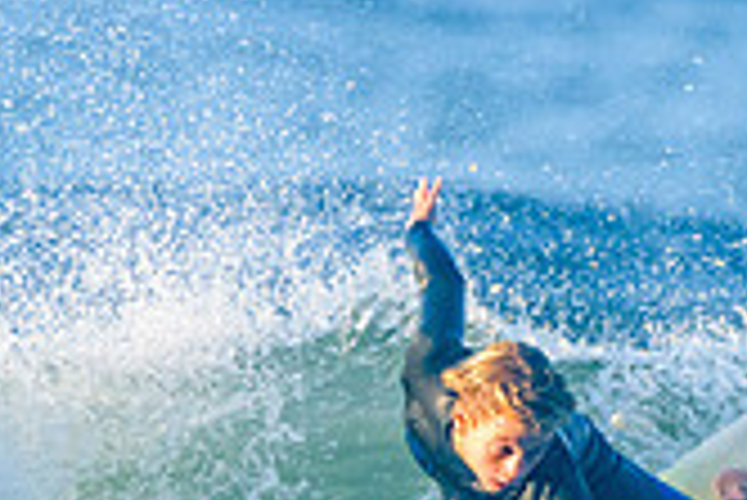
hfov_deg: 1.0
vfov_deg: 0.6
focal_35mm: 2121
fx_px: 44048
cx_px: 664
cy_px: 755
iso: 1250
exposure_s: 1/2000
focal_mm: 500
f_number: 5.6
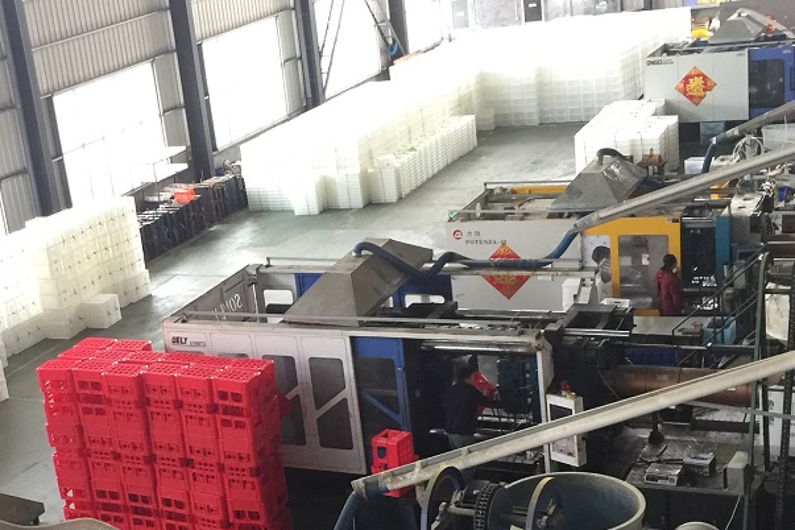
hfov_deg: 32.5
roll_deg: +8.5
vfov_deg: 22.5
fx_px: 1325
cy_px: 364
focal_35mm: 60
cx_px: 157
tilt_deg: -18.7
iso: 100
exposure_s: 1/17
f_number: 2.2
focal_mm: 4.15
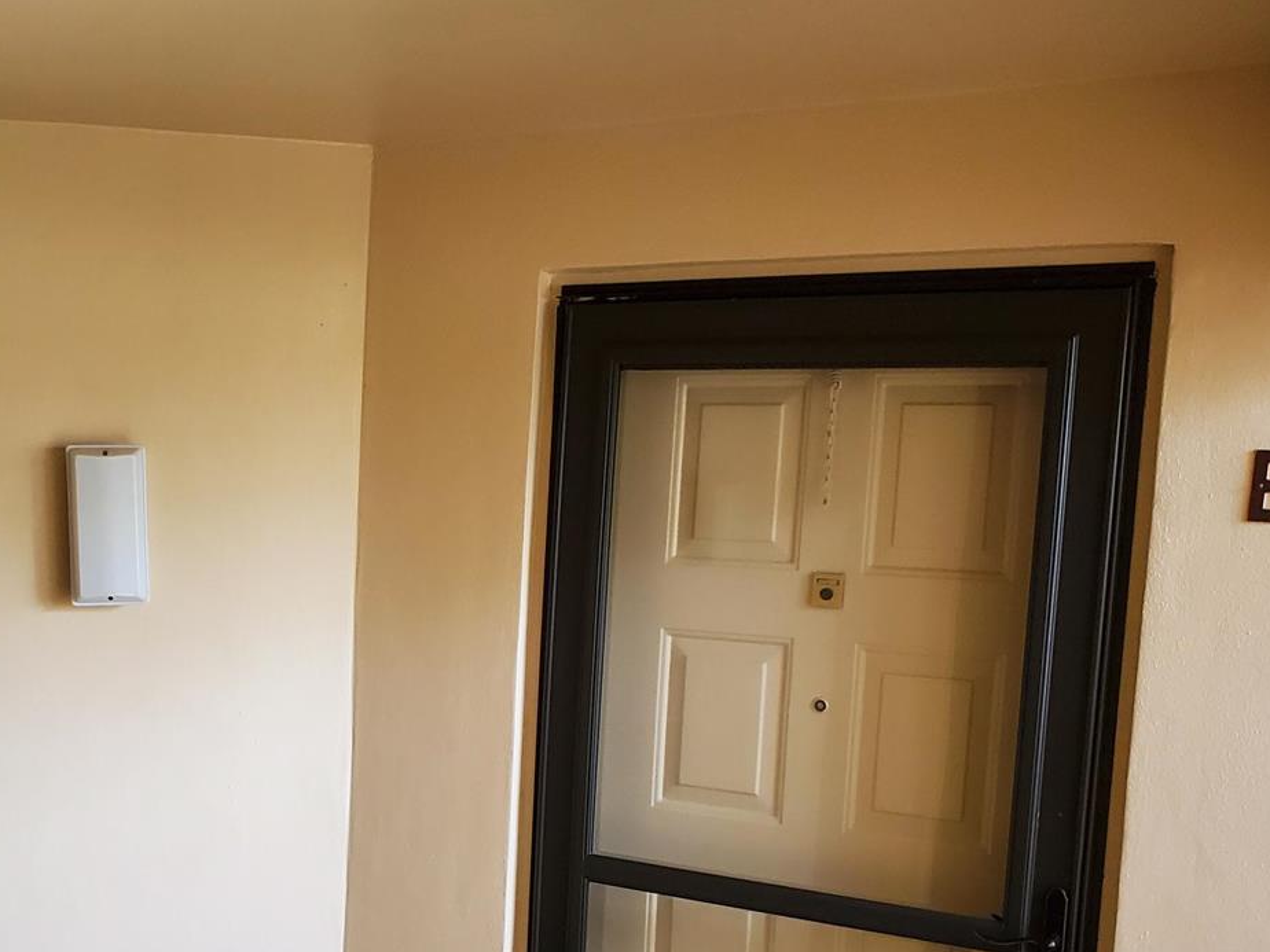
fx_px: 1651
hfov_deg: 41.2
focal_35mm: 45
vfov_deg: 31.7
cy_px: 690
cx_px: 360
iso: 320
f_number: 2.4
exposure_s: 1/120
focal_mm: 4.3
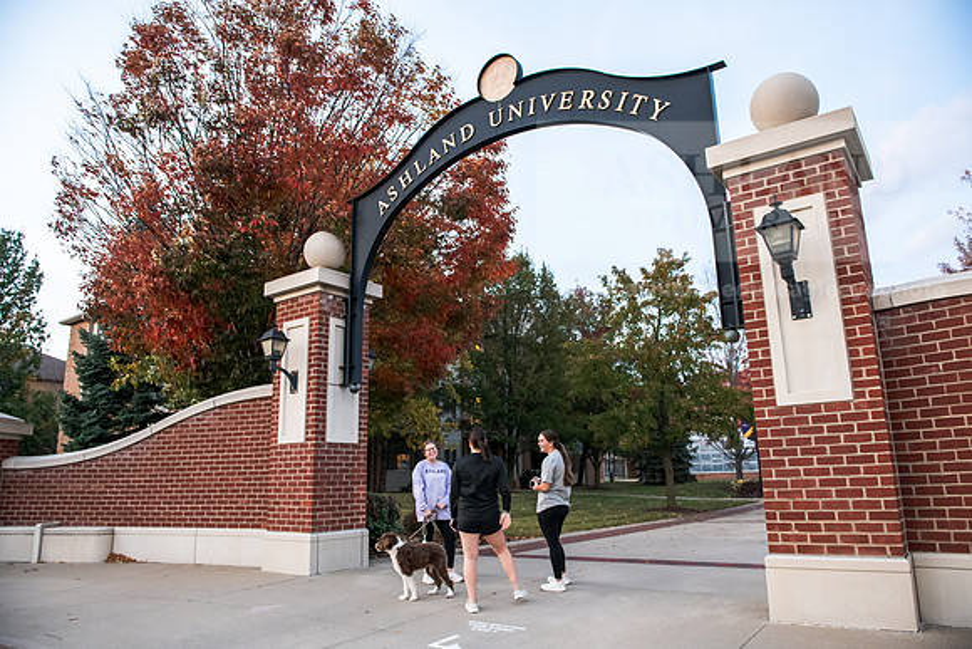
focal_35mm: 24
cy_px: 324
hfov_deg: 73.7
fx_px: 648
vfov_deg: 53.2
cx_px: 486
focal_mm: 24
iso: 1600
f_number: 3.5
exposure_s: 1/200
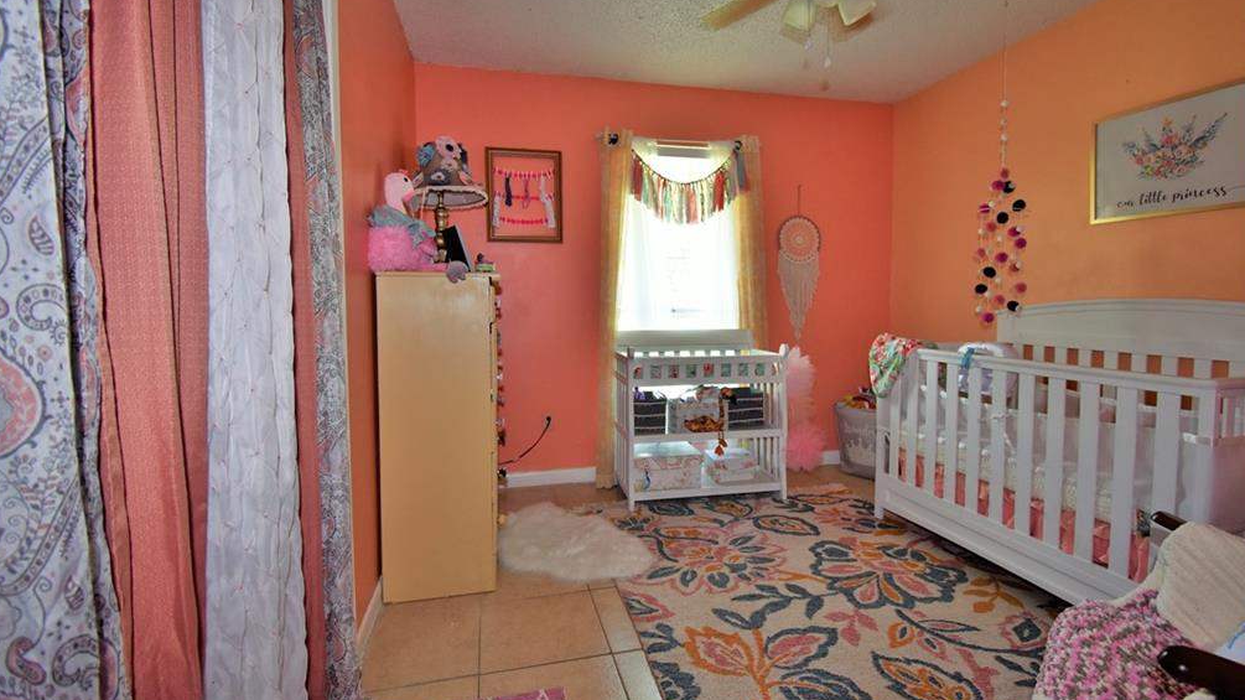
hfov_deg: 99.4
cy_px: 326
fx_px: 528
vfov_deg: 67.0
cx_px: 621
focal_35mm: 16
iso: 720
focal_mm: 10
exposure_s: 1/60
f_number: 4.5
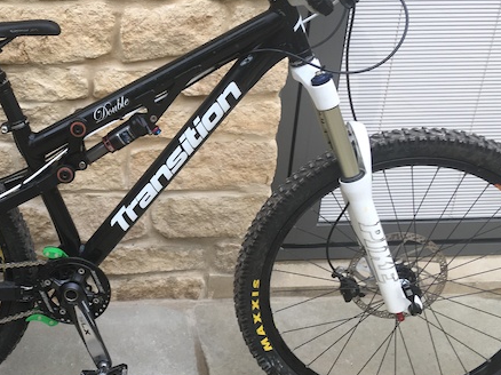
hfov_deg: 35.6
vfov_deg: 27.5
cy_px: 184
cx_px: 140
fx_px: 767
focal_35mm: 53
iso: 32
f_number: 2.2
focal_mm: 4.15
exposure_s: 1/100
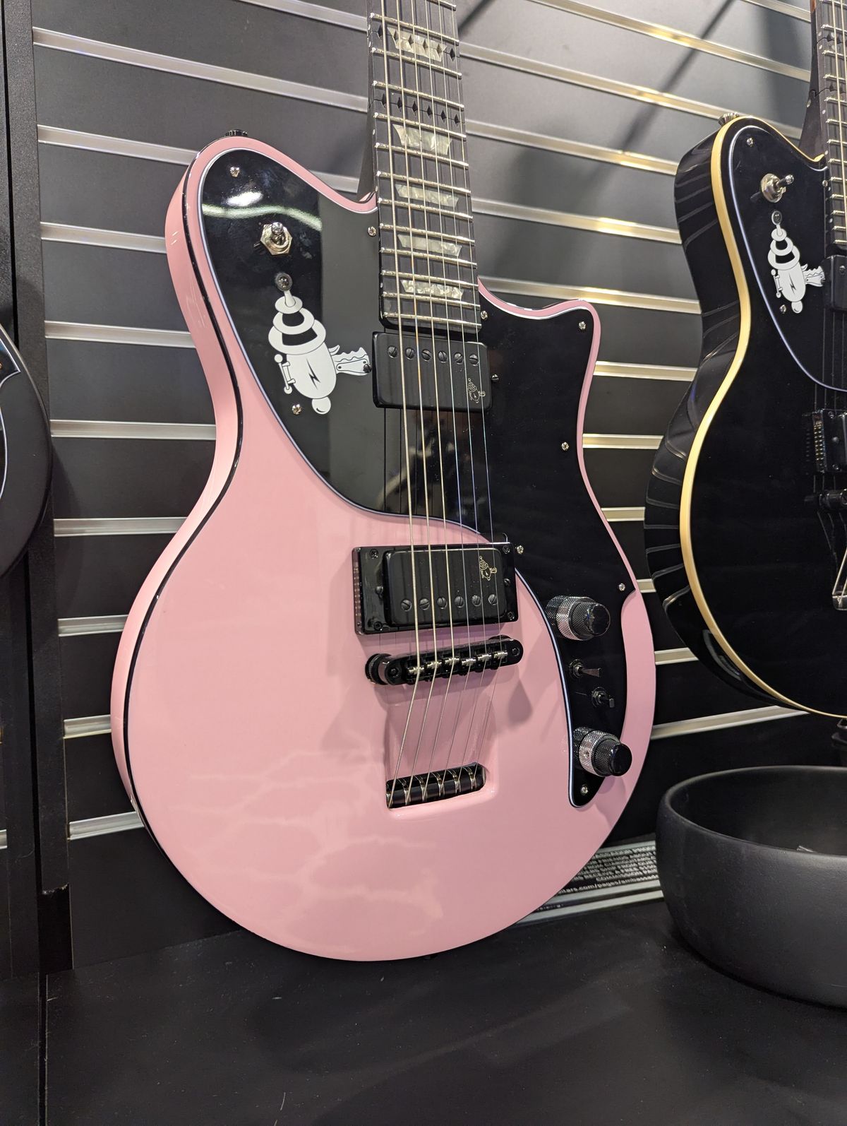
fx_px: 781
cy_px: 563
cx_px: 424
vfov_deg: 71.5
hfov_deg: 56.9
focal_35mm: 24
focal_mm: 6.81
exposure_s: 1/60
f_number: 1.85
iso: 245
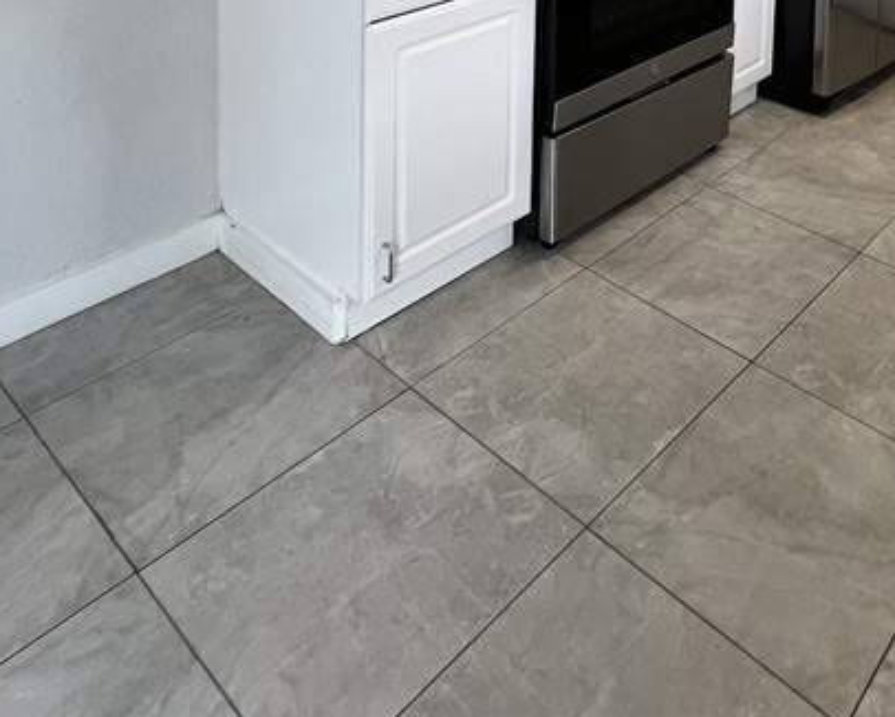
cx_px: 719
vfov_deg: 33.5
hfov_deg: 52.0
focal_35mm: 32
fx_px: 848
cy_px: -214
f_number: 1.8
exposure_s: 1/120
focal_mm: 1.57
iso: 80
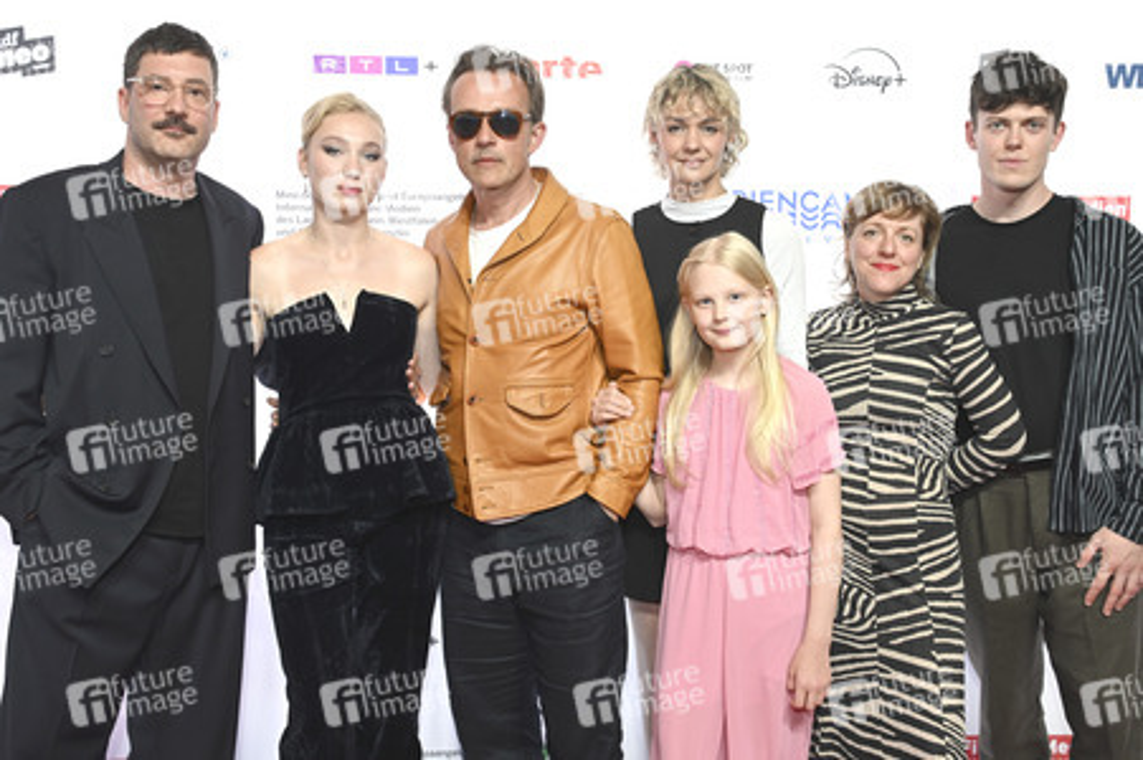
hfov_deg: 47.4
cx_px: 572
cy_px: 380
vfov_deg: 32.6
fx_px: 1301
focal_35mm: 41
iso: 1250
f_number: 4.5
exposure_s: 1/200
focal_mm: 41
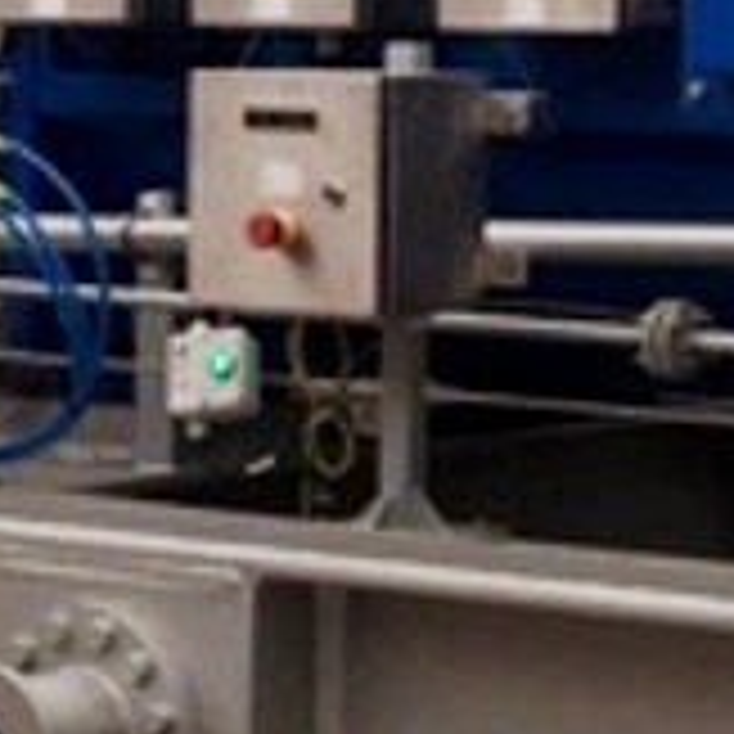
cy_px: 243
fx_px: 3862
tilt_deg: -3.7
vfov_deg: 10.8
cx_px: 563
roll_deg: -1.2
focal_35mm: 161
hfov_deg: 10.8
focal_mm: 4.15
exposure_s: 1/100
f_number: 2.2
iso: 32
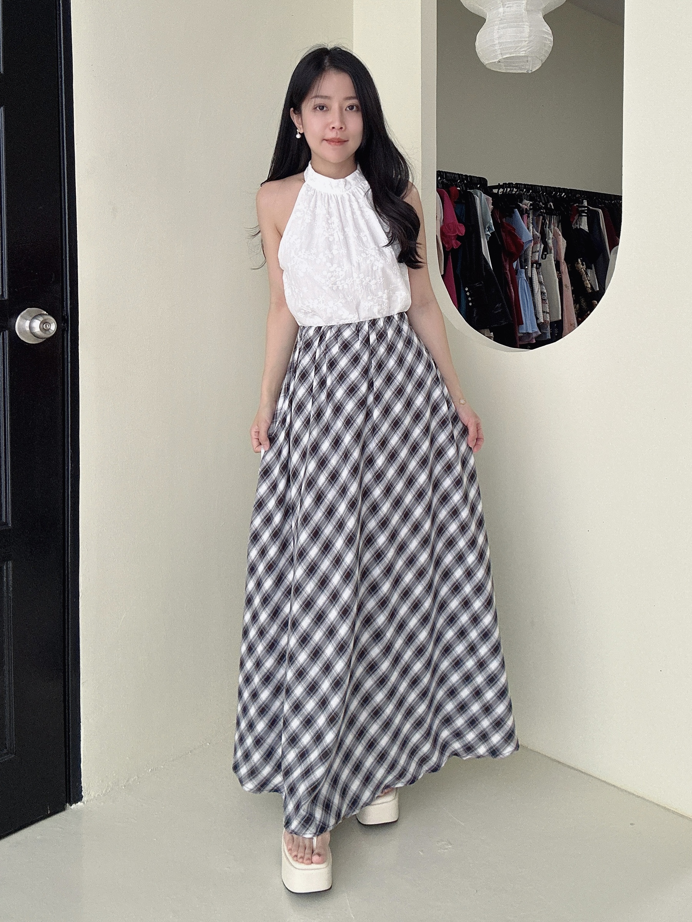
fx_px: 613
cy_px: 461
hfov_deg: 58.9
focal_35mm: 23
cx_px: 346
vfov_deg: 73.9
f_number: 1.9
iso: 80
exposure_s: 1/87
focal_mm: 2.69
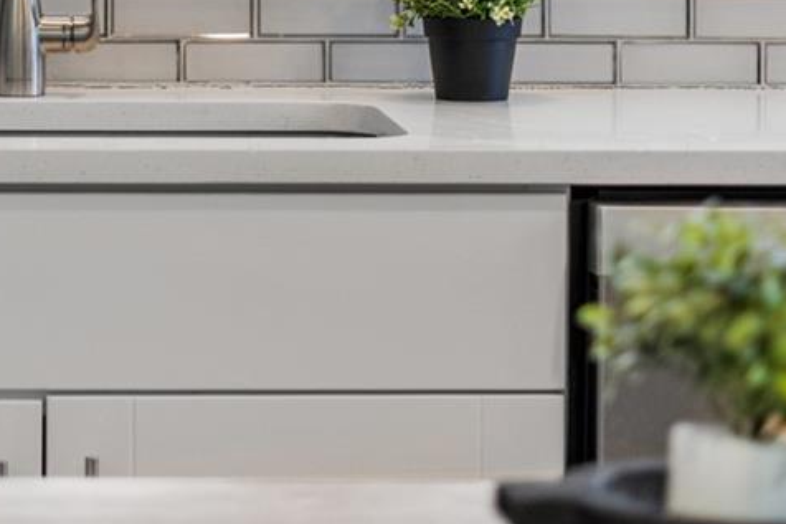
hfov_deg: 12.1
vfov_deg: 8.0
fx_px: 3667
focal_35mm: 168
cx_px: 33
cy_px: -192
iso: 500
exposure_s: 1/200
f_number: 1.8
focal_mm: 50
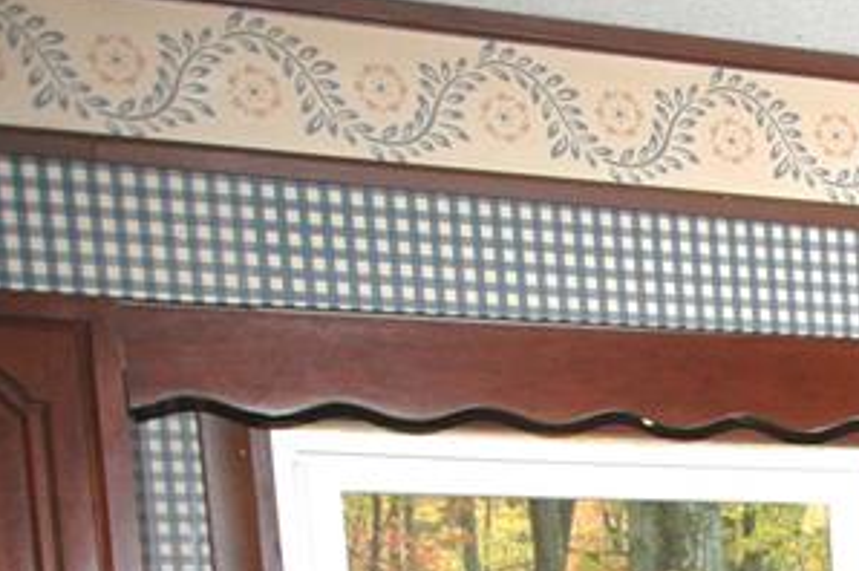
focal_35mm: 88
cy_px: 969
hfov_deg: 19.3
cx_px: 1401
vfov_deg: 14.1
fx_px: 2091
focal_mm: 17
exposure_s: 1/60
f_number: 4
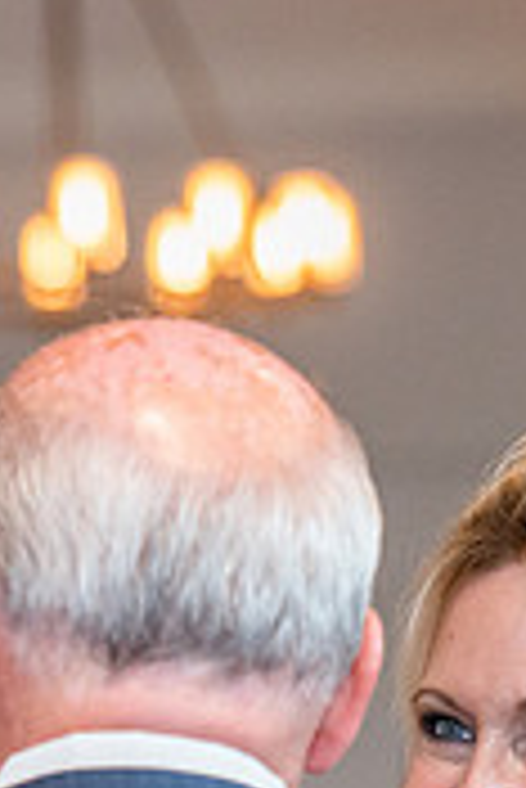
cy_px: 862
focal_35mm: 390
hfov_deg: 3.5
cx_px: 587
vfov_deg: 5.3
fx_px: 8530
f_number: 4.5
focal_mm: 116
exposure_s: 1/200
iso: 1000
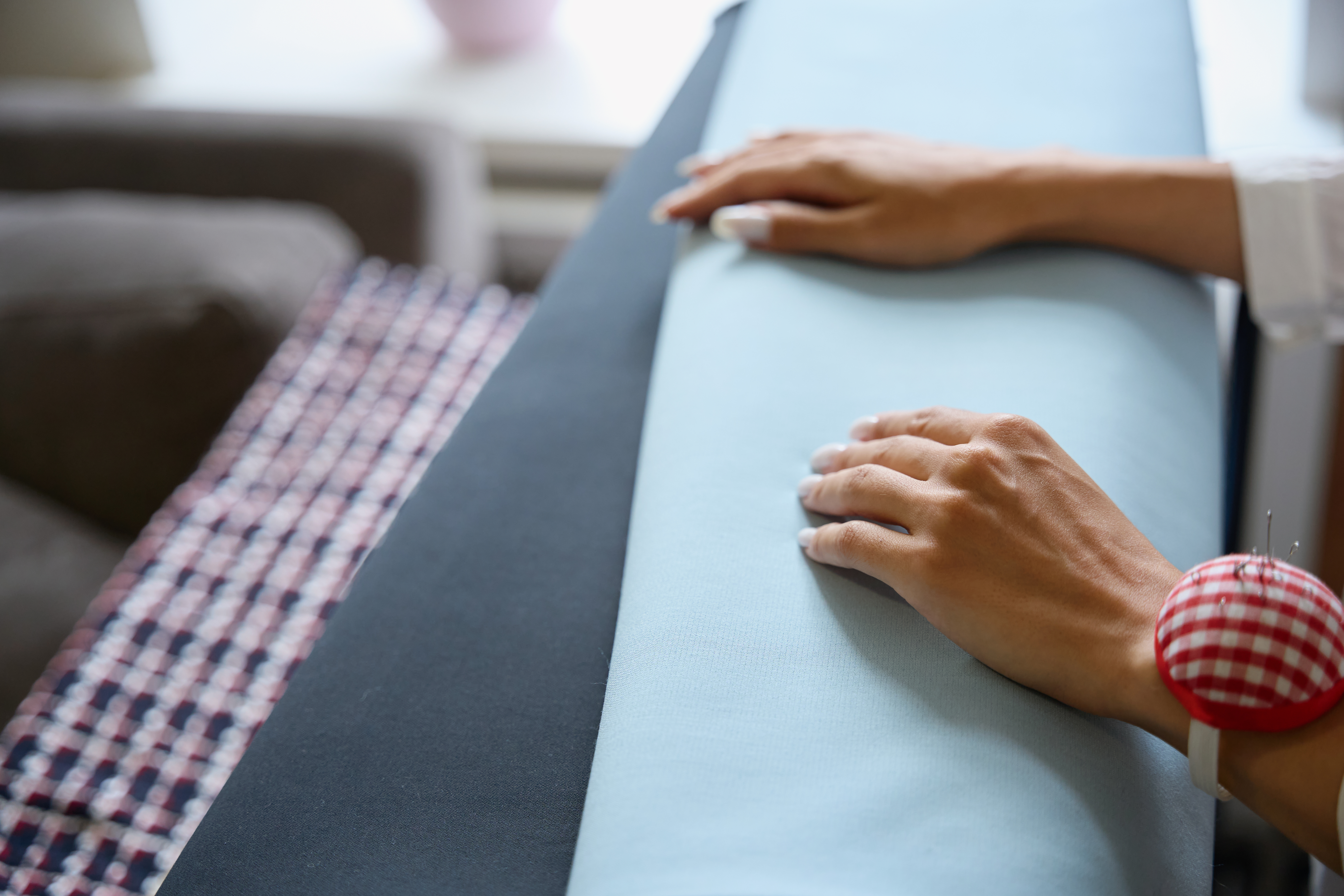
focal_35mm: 51
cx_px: 672
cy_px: 448
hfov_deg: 38.8
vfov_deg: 26.4
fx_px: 1908
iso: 800
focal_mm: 51.1
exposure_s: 1/250
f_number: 2.8
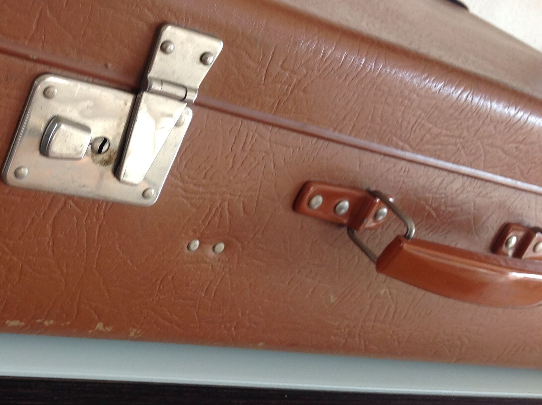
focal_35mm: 56
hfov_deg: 33.6
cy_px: 127
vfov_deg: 25.9
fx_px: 876
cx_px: 129
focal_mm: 4.28
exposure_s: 1/24
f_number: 2.4
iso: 64
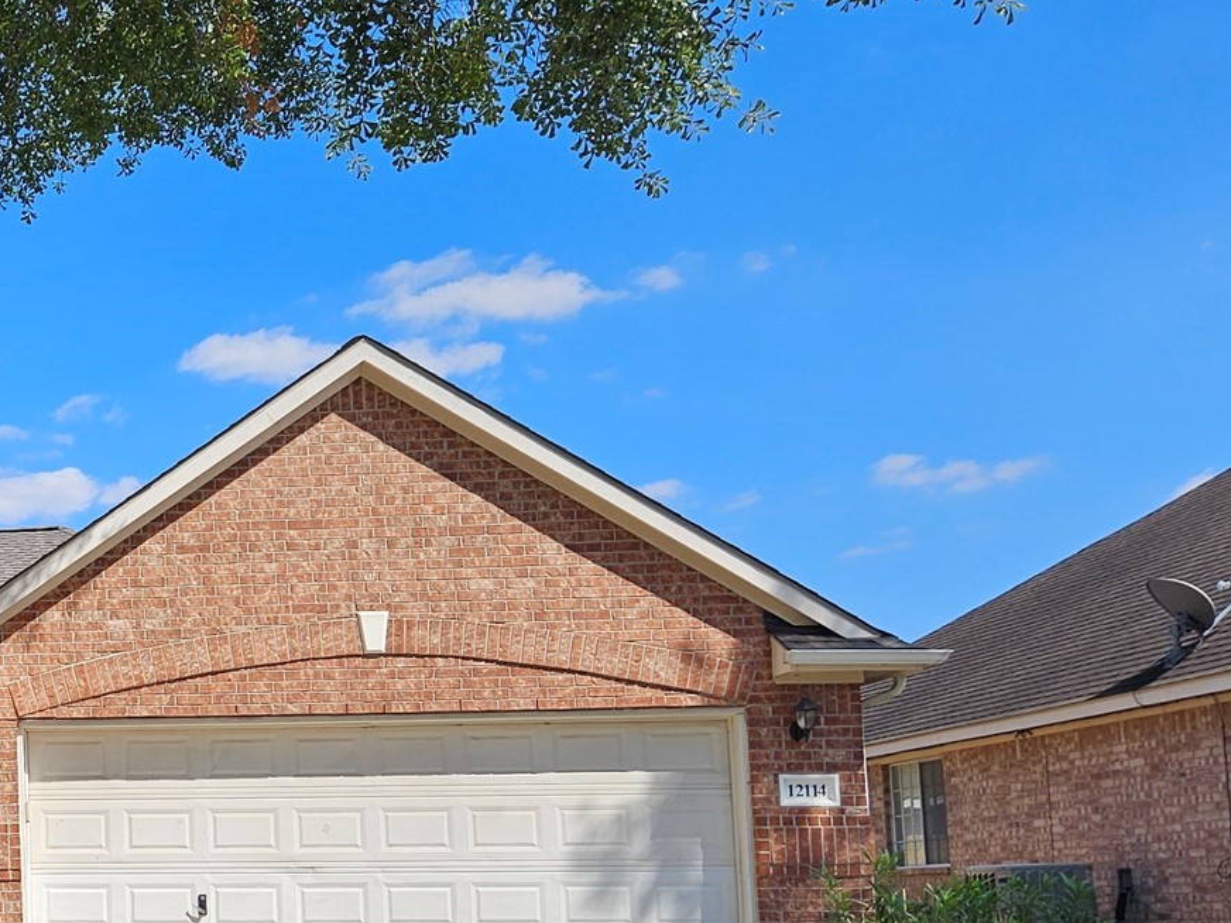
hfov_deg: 31.6
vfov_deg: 26.7
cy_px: 693
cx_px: -116
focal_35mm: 54
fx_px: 1920
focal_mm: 5.4
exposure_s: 1/1894
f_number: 1.8
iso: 25
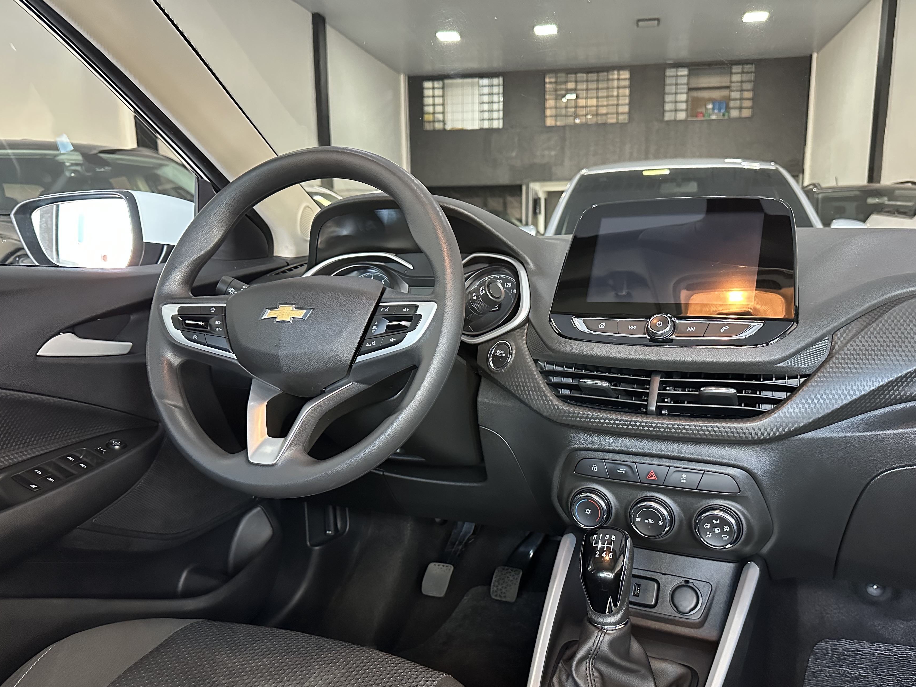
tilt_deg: -11.4
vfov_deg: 49.5
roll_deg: +0.4
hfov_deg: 63.4
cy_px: 400
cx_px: 486
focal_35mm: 28
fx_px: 741
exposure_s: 1/60
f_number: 1.78
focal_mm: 6.86
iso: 800
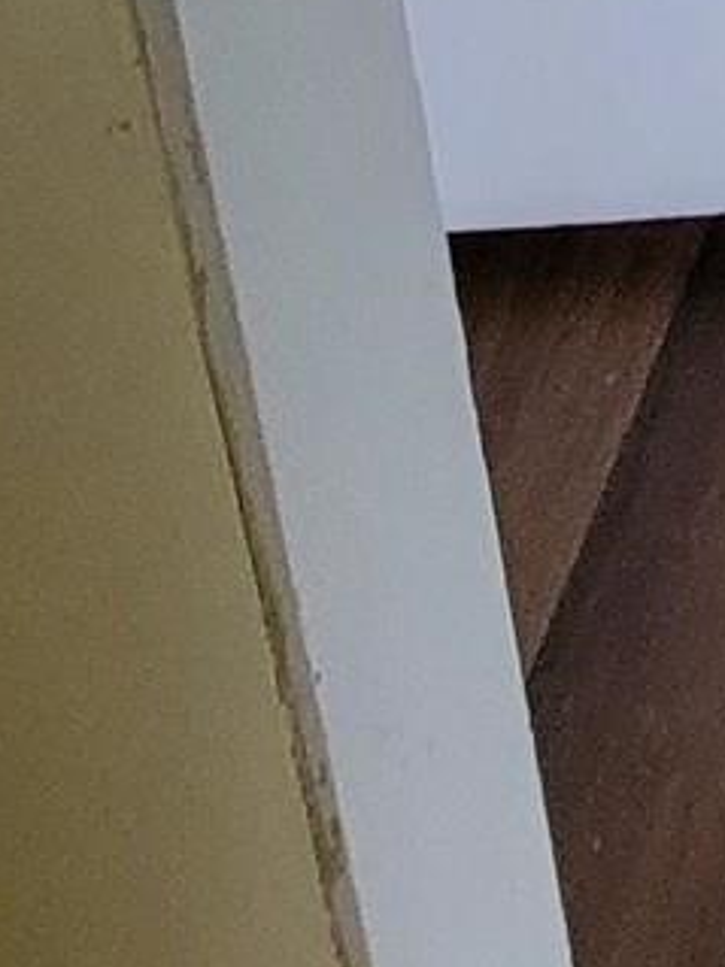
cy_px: -1400
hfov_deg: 12.1
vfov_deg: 14.0
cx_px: 1811
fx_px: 2627
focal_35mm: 94
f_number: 2.2
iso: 400
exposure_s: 1/60
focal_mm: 2.2
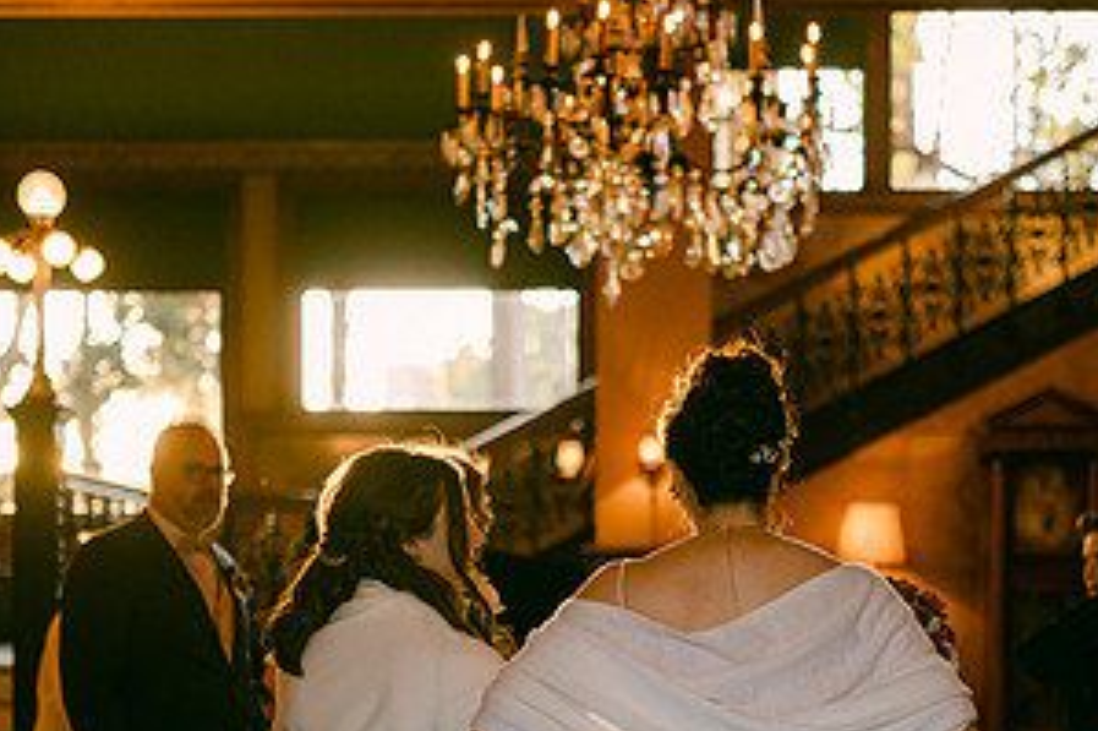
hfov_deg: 29.2
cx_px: 639
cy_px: 661
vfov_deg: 19.3
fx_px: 2103
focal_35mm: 69
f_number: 1.4
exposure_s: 1/320
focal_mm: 35
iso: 1000
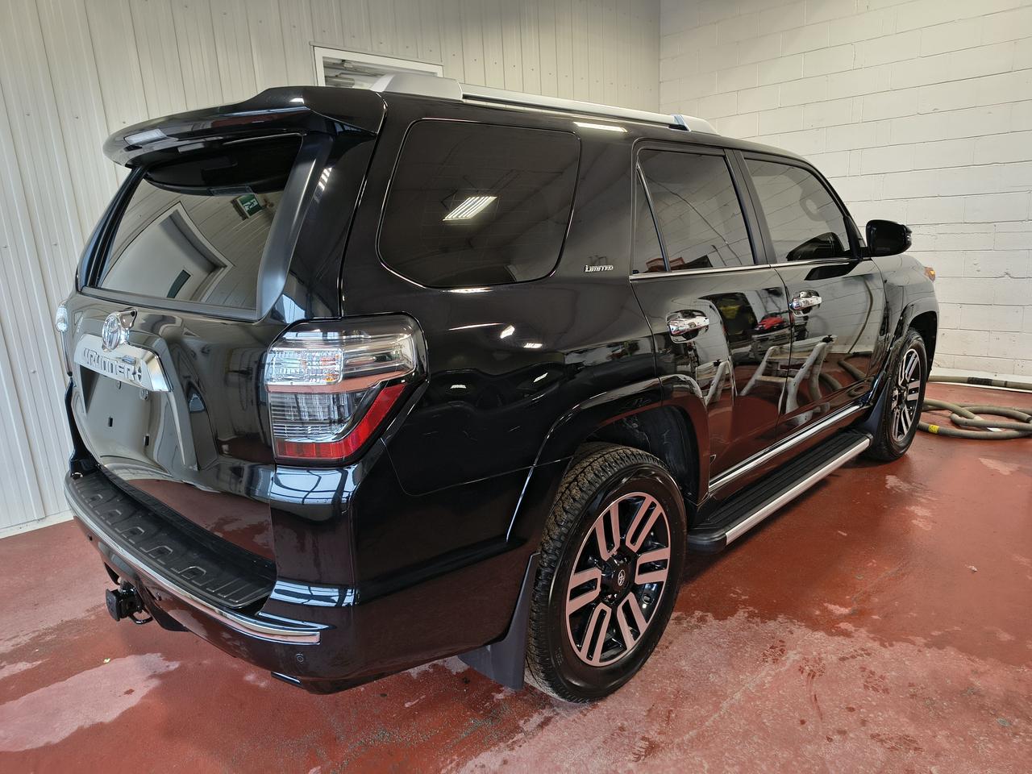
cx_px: 516
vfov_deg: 56.8
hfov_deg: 71.6
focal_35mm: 24
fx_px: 716
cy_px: 387
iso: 317
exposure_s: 1/120
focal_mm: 5.56
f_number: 1.8
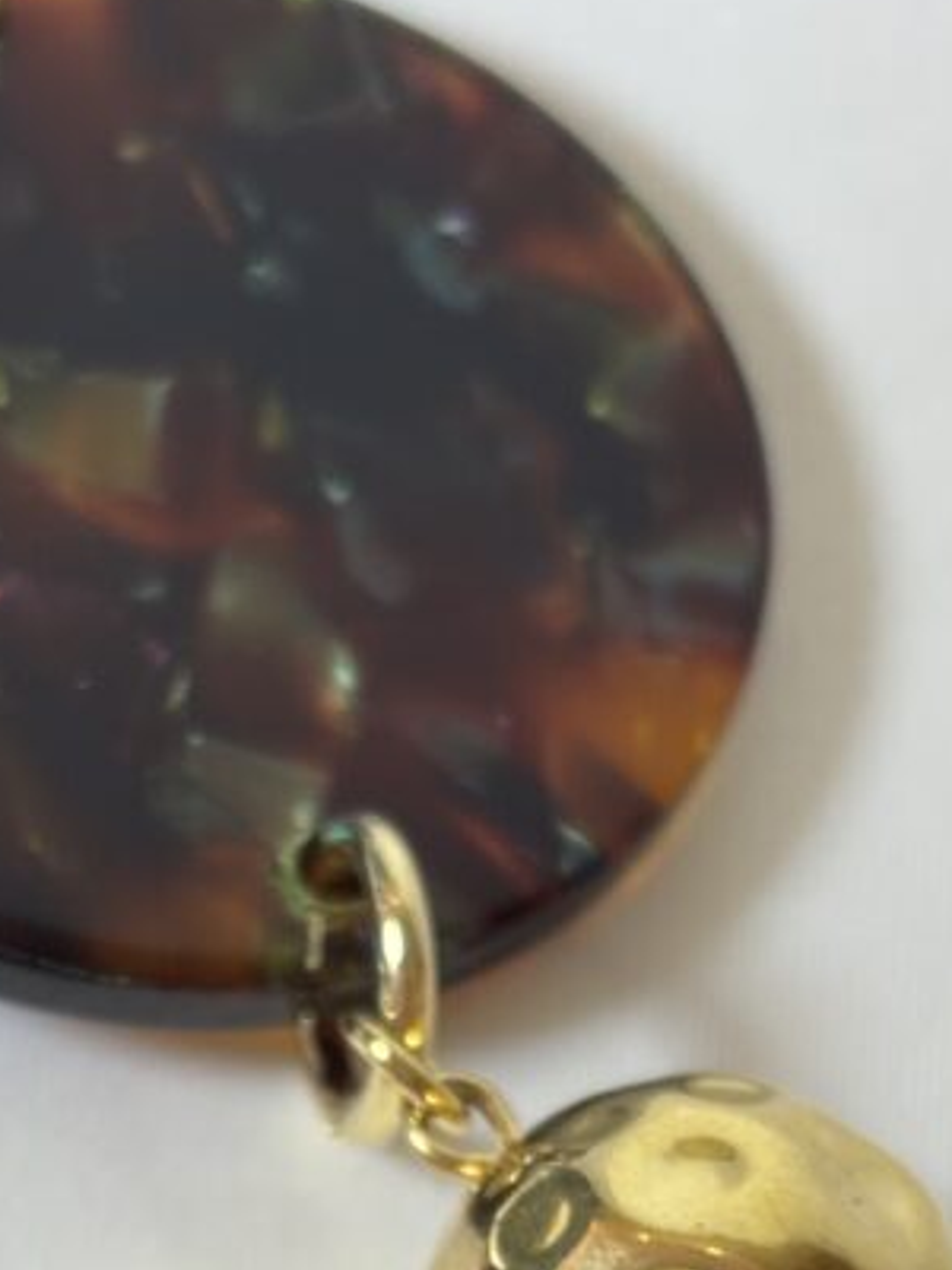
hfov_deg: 11.1
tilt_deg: -66.1
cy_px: 1527
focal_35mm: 133
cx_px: 130
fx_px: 4877
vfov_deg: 14.4
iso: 40
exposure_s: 1/100
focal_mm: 5.96
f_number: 1.6
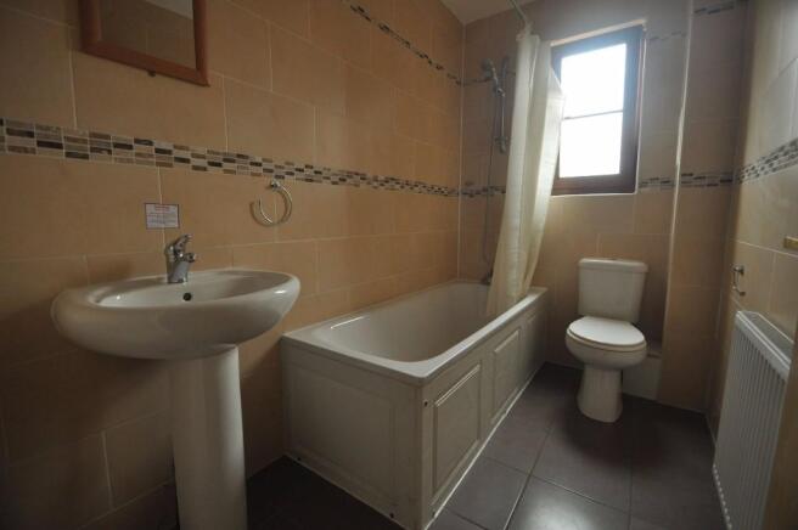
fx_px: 332
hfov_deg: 100.4
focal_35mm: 15
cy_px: 265
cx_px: 399
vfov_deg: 77.2
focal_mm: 10
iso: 800
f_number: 4
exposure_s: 1/60
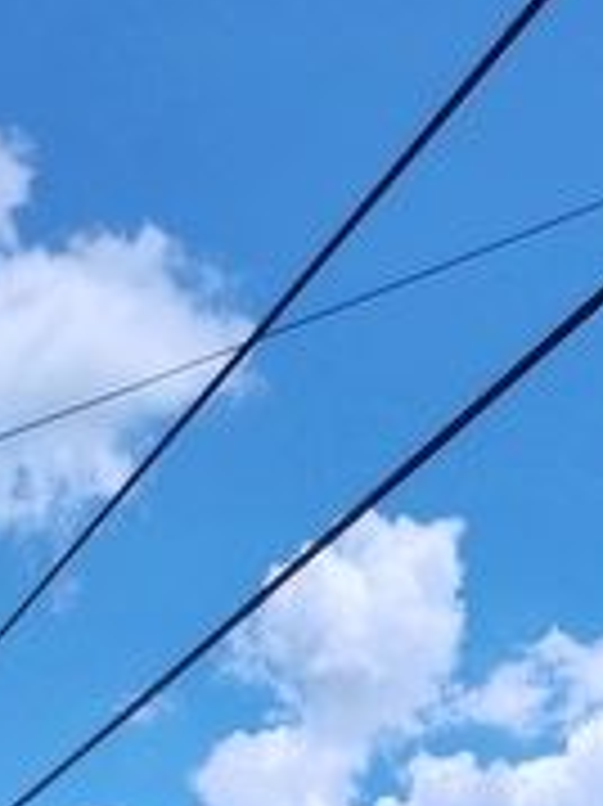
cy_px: 1765
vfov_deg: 14.6
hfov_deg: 14.3
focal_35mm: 103
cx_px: 216
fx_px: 2395
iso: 100
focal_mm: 5.56
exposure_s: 1/2492
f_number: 1.8
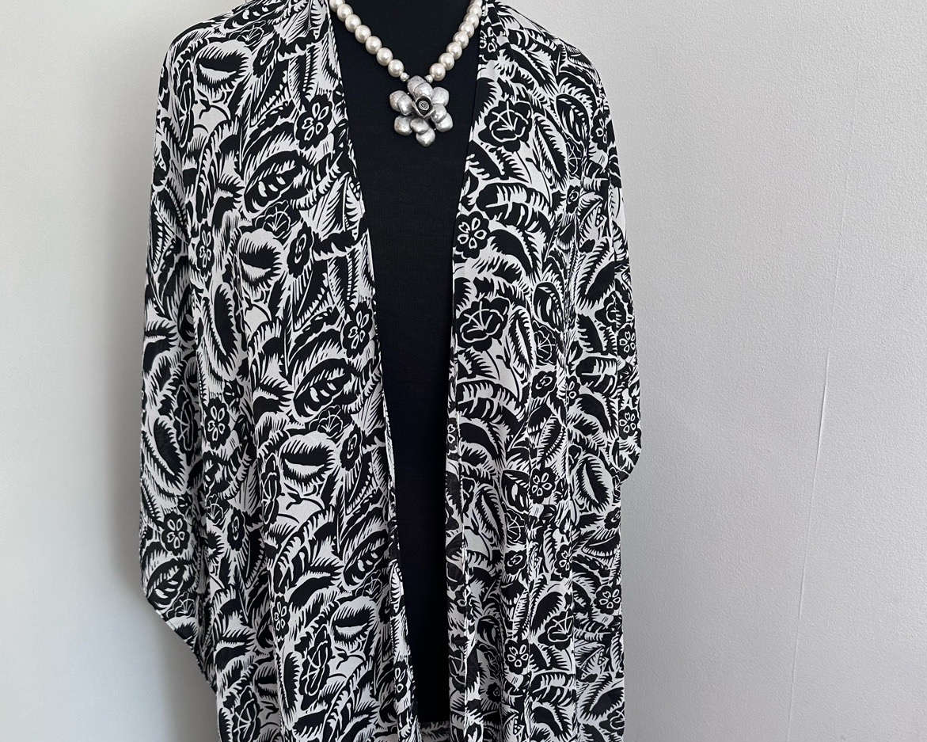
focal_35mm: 32
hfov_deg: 55.7
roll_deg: +1.1
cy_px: 531
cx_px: 469
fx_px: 878
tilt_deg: -19.0
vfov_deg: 44.7
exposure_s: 1/121
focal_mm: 6.86
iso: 125
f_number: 1.78
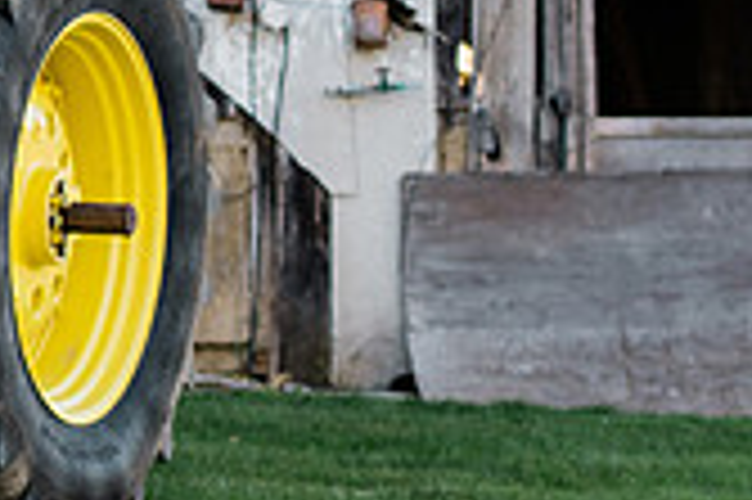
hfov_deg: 9.6
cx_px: -453
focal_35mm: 208
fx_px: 4341
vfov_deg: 6.6
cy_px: -13
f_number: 3.2
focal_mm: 58
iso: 200
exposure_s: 1/640
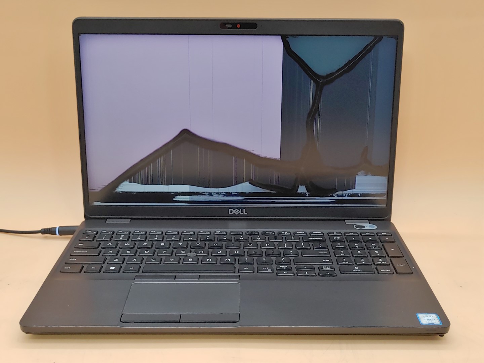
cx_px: 242
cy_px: 182
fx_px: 615
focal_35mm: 44
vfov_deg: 32.9
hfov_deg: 42.9
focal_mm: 4.36
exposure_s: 1/63
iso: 50
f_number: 1.8
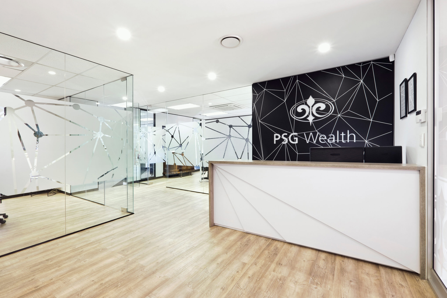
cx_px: 224
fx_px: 186
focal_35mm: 15
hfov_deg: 100.4
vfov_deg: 77.3
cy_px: 149
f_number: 13
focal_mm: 10
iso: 200
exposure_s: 2.5
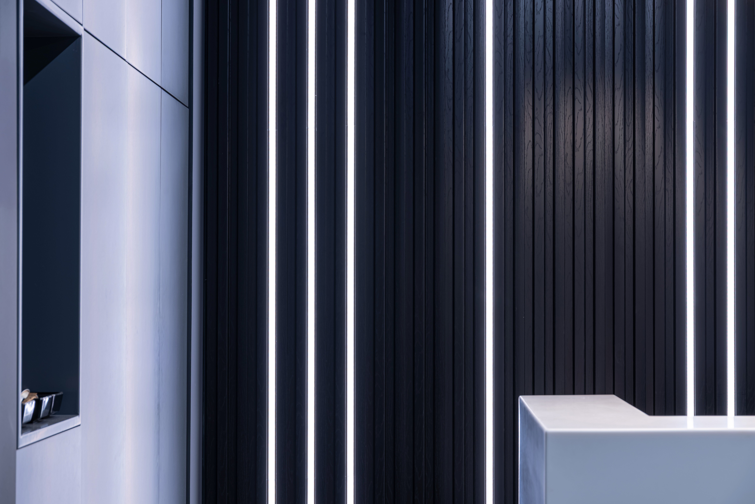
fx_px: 1573
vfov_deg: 18.2
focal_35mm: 75
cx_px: 378
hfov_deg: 27.0
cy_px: 252
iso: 100
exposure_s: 1/15
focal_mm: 75
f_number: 8
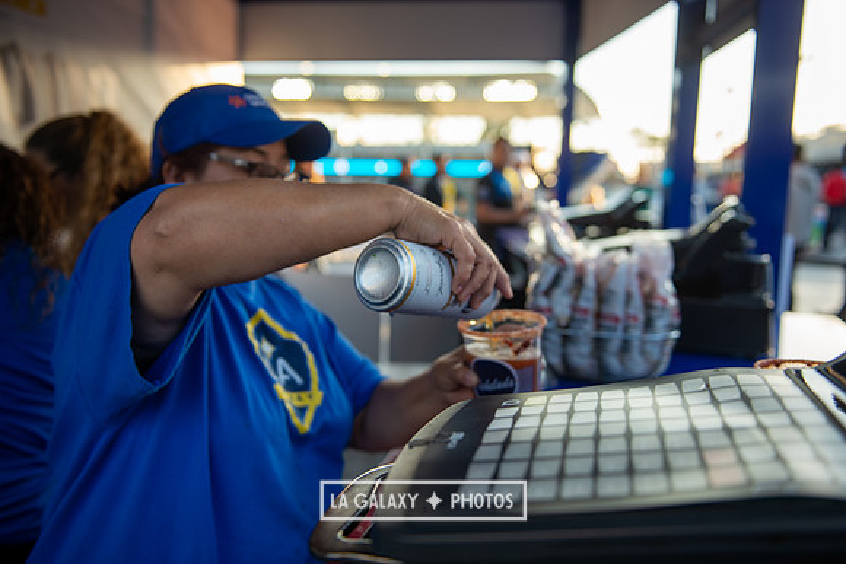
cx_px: 423
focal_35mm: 32
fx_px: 752
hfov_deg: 58.7
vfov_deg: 41.1
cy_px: 282
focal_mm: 32
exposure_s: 1/250
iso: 125
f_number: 2.8
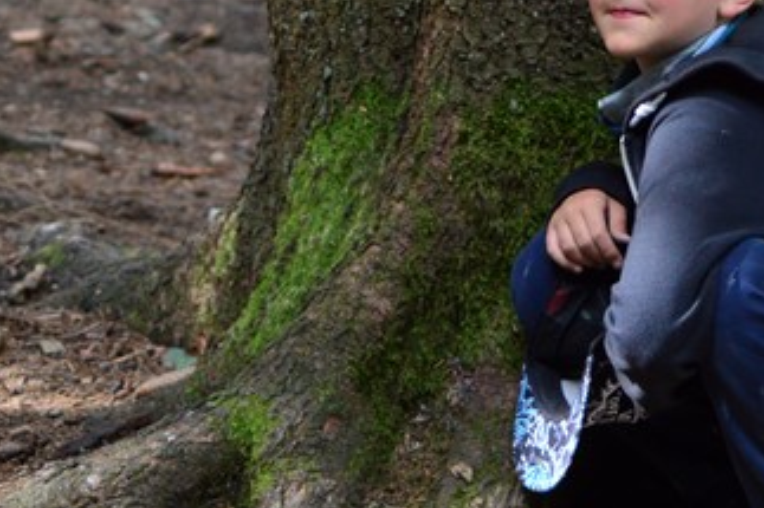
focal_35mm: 167
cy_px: -11
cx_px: 26
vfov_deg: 8.2
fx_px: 3533
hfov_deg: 12.2
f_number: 1.8
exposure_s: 1/400
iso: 400
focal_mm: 35
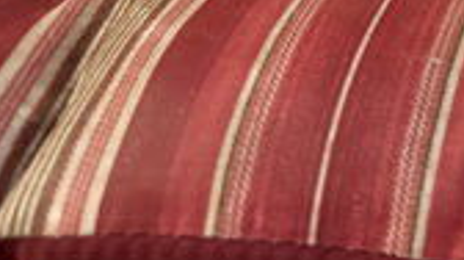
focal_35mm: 78
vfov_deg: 13.9
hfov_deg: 23.8
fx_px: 958
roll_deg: -3.9
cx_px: 613
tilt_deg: -22.2
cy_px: -198
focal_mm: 6.76
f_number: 1.78
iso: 1000
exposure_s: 1/40
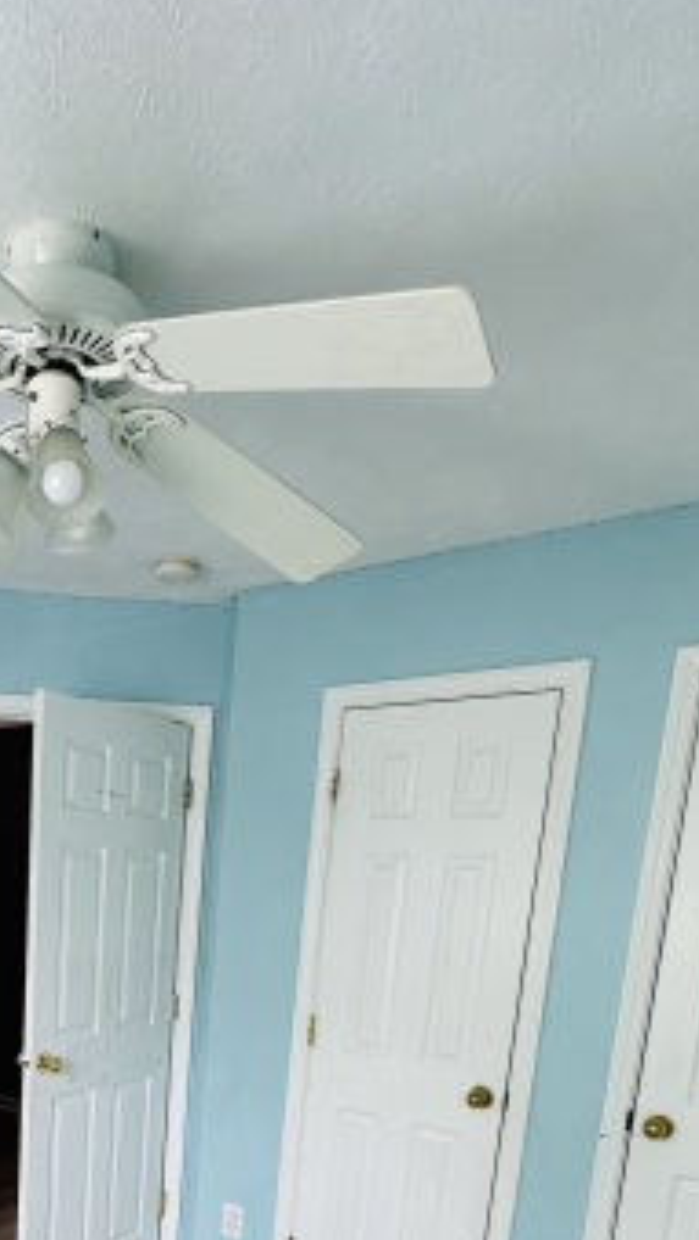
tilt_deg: -9.5
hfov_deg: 36.2
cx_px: 51
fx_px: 987
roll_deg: -1.2
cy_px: 1074
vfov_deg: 57.0
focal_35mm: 30
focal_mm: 2.22
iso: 125
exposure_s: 1/99
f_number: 2.2
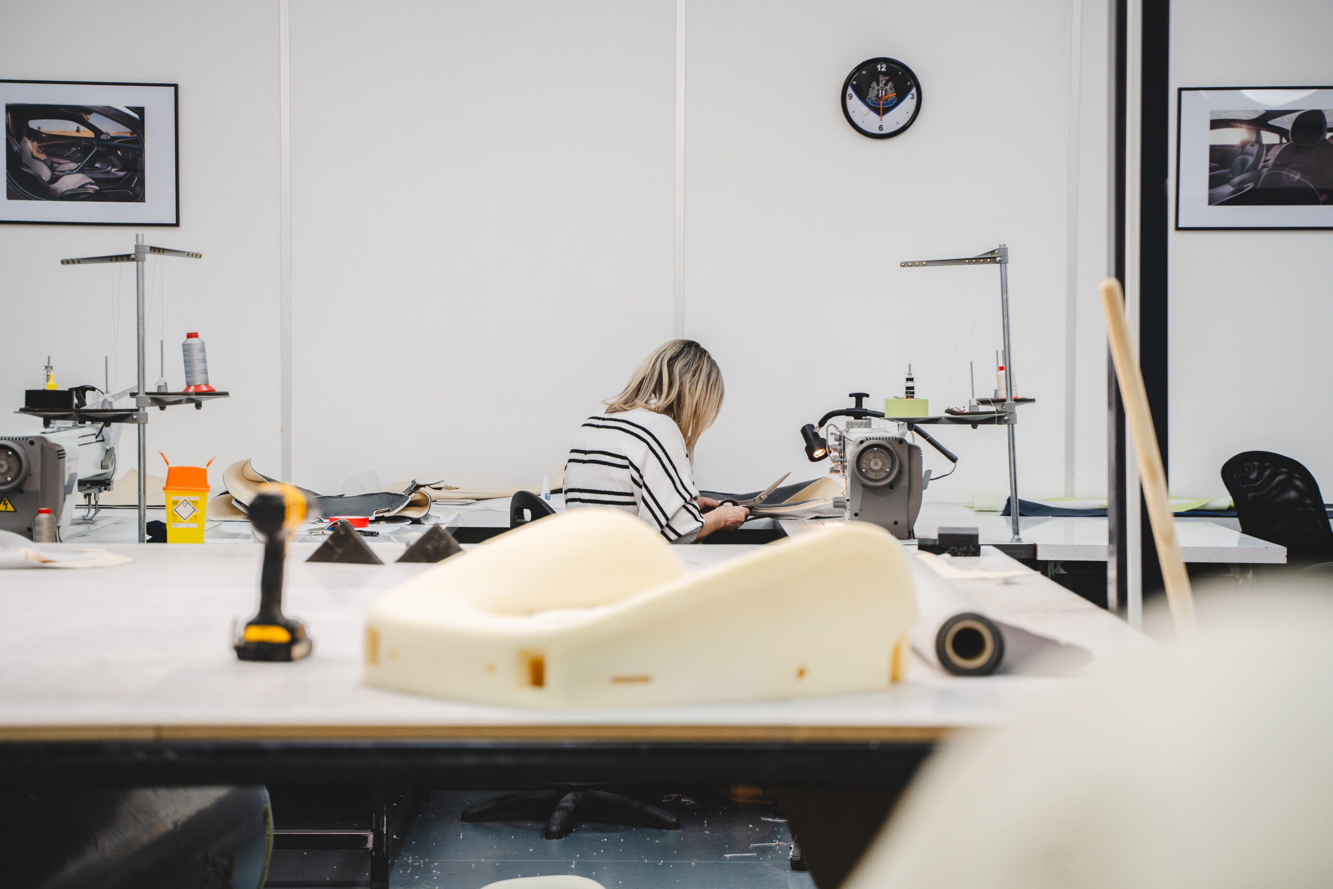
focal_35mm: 75
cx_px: 666
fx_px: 2777
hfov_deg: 27.0
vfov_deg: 18.2
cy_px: 444
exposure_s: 1/160
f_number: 3.5
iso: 320
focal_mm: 75
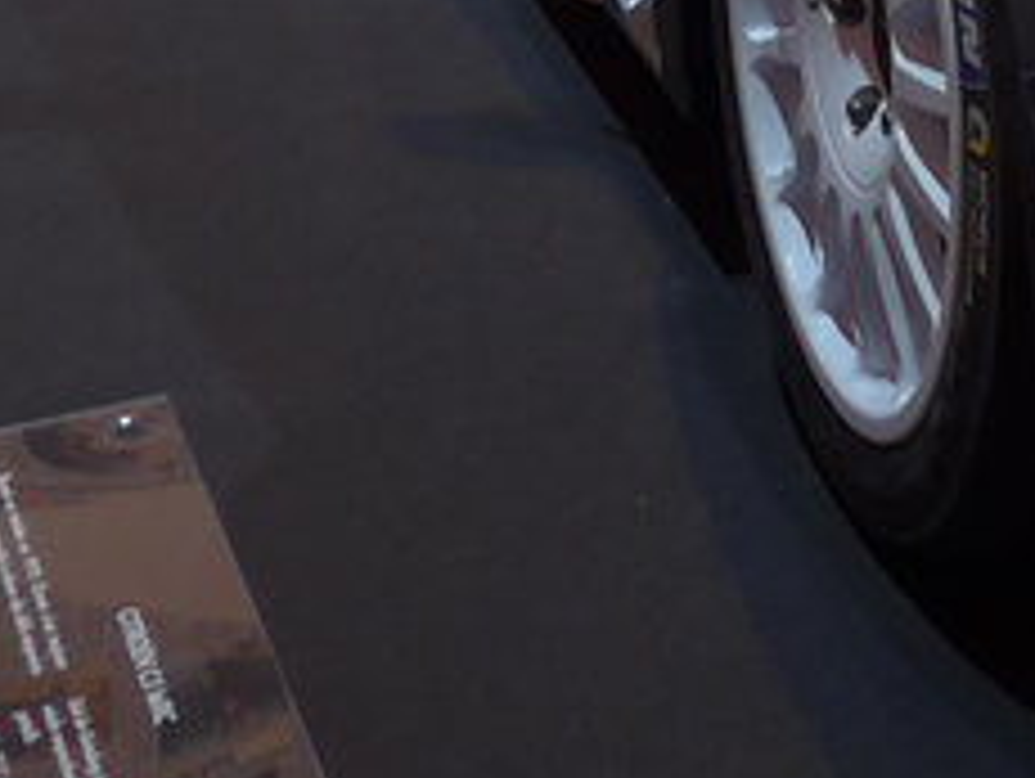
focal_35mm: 151
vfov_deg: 9.3
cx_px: 1822
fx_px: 4520
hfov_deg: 12.1
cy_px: -724
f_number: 2
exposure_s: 1/80
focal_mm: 6
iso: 80
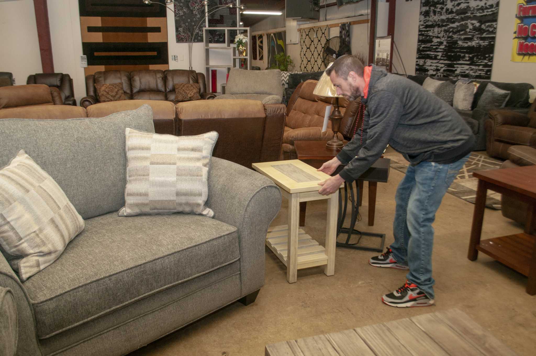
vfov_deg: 43.5
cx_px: 268
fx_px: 446
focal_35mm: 30
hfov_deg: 62.0
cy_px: 178
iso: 400
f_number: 5
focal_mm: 20
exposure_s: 1/125
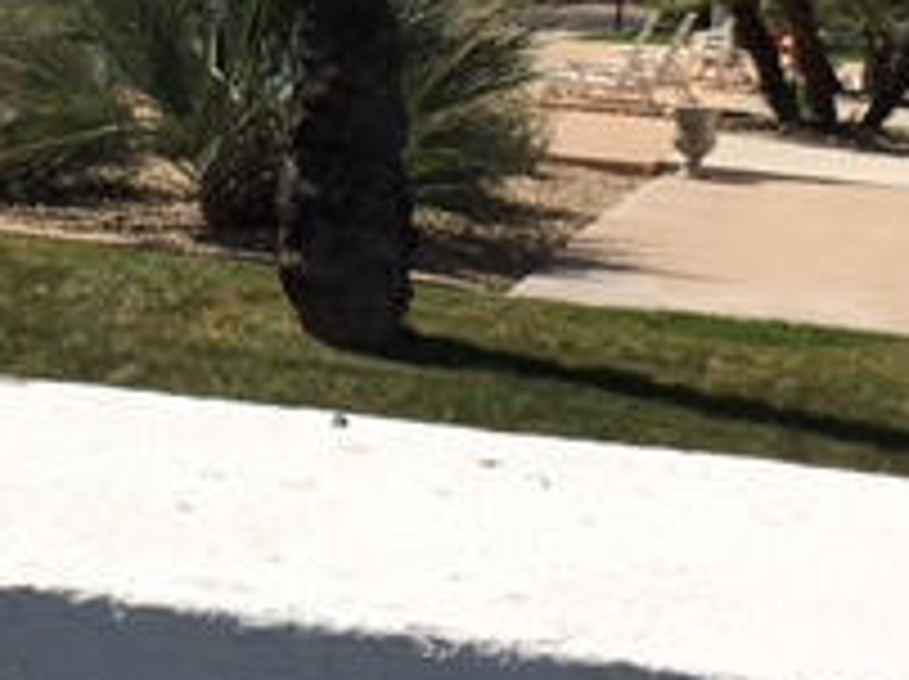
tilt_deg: -1.3
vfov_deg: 15.8
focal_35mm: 92
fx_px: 2413
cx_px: 99
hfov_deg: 20.9
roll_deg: -3.5
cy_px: 59
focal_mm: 4.15
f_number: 2.2
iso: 25
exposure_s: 1/3846
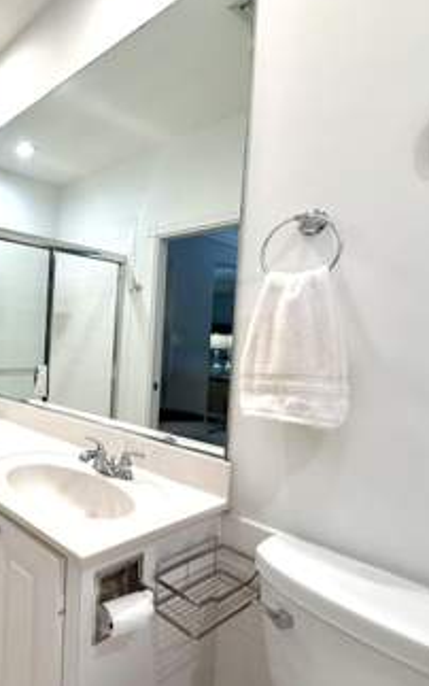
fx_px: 411
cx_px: 0
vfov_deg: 79.6
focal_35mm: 22
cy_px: 347
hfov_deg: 46.2
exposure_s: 1/120
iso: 125
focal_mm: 2.22
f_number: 2.2
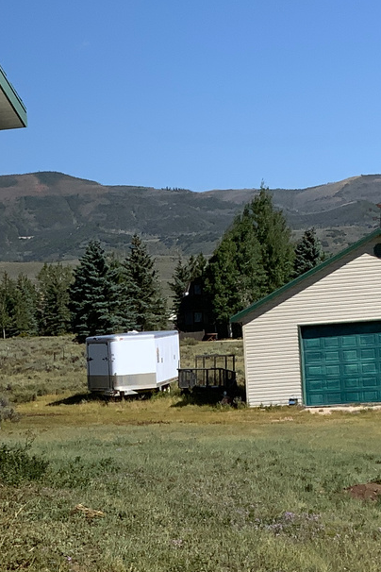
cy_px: 480
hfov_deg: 13.4
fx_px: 1619
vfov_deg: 19.7
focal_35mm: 102
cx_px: 104
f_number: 1.8
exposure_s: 1/3322
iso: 20
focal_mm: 3
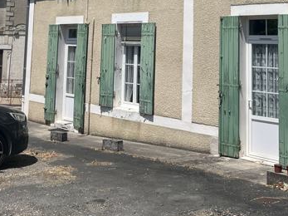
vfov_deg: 23.0
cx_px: 177
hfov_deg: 32.1
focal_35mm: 60
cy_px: -19
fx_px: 499
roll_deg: -1.4
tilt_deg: +7.0
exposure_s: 1/6897
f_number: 1.6
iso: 50
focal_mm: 5.1
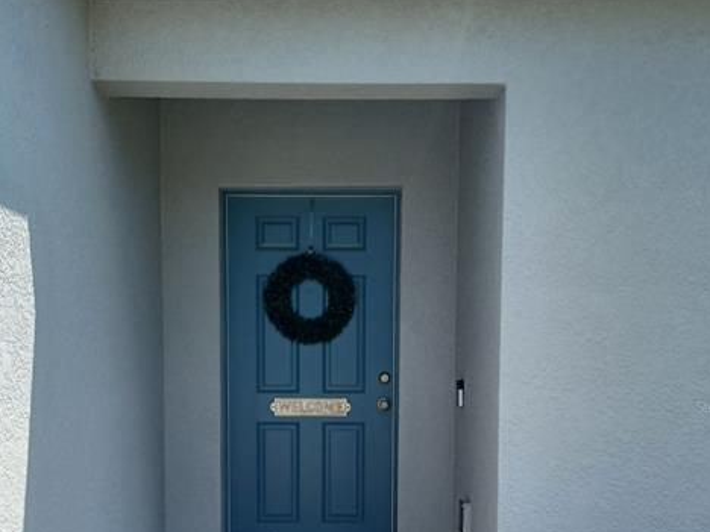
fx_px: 841
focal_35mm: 41
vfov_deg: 34.3
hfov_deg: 45.7
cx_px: 328
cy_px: 406
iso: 32
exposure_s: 1/272
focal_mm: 4.6
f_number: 1.8
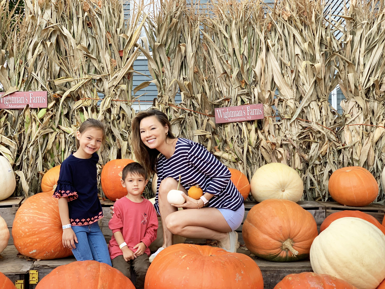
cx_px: 192
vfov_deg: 28.0
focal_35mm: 52
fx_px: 578
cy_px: 144
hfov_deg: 36.8
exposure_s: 1/122
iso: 20
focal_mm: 6
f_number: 2.4
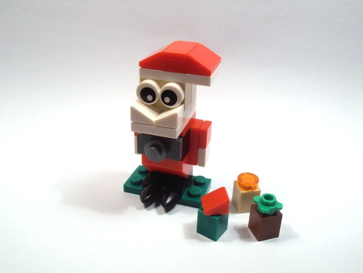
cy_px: 136
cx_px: 182
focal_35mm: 37
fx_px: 388
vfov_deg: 38.7
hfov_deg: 50.1
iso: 80
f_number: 3.9
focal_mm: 6.61
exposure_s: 1/80
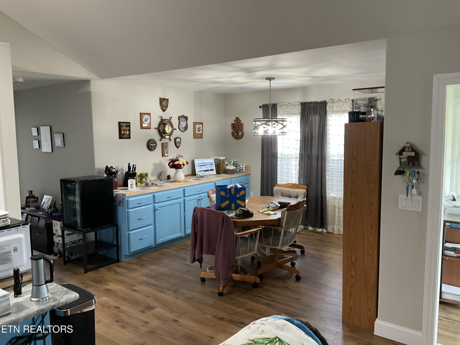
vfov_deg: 48.2
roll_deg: +1.4
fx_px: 385
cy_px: 172
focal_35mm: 29
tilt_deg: -8.9
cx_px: 230
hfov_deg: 61.7
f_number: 1.8
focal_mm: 3
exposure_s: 1/60
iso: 160
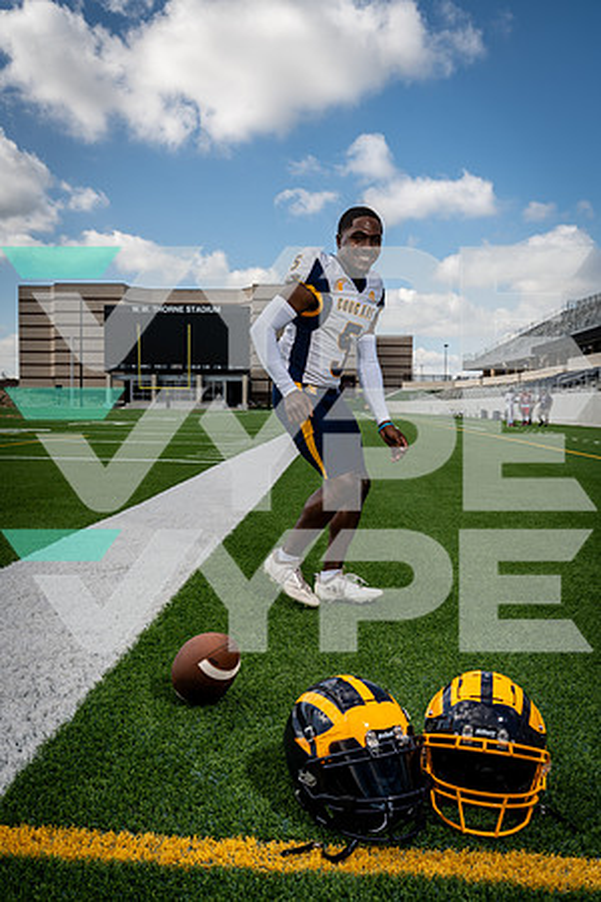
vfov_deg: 60.3
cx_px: 300
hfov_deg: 42.3
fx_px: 776
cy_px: 451
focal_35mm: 31
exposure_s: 1/250
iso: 125
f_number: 8
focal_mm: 31
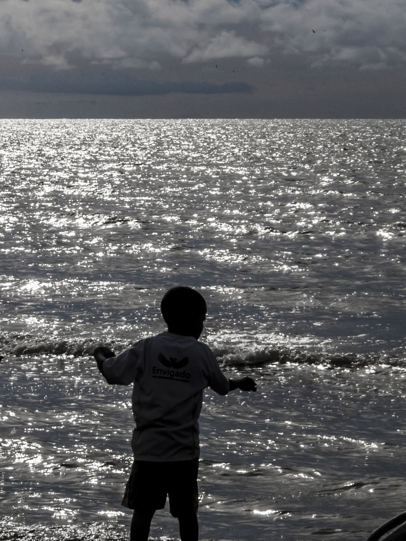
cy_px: 171
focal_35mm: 190
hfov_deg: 7.7
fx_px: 2971
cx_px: -152
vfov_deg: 10.4
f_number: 7.1
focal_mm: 50
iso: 400
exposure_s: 1/2000
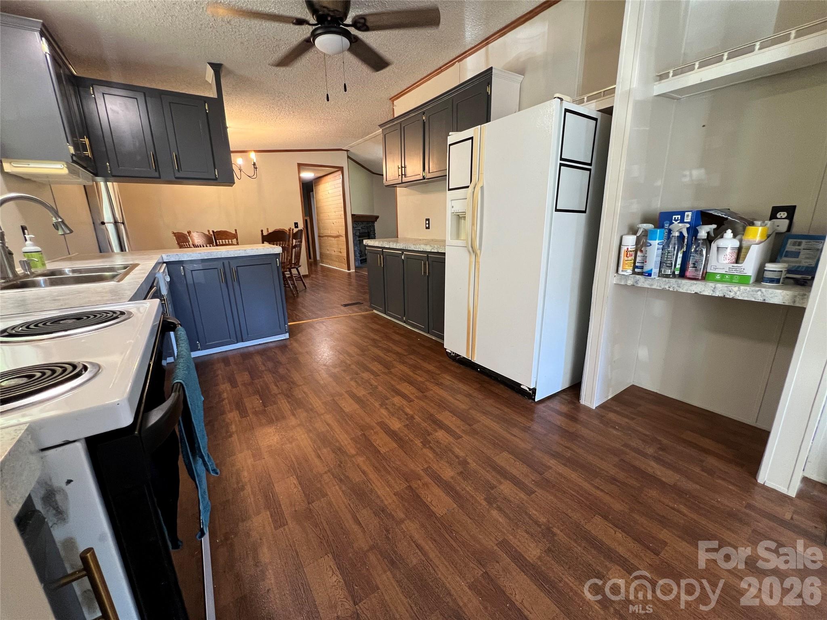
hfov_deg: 106.2
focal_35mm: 13
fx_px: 311
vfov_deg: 89.9
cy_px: 310
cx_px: 414
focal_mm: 1.57
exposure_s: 1/60
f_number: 1.8
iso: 250
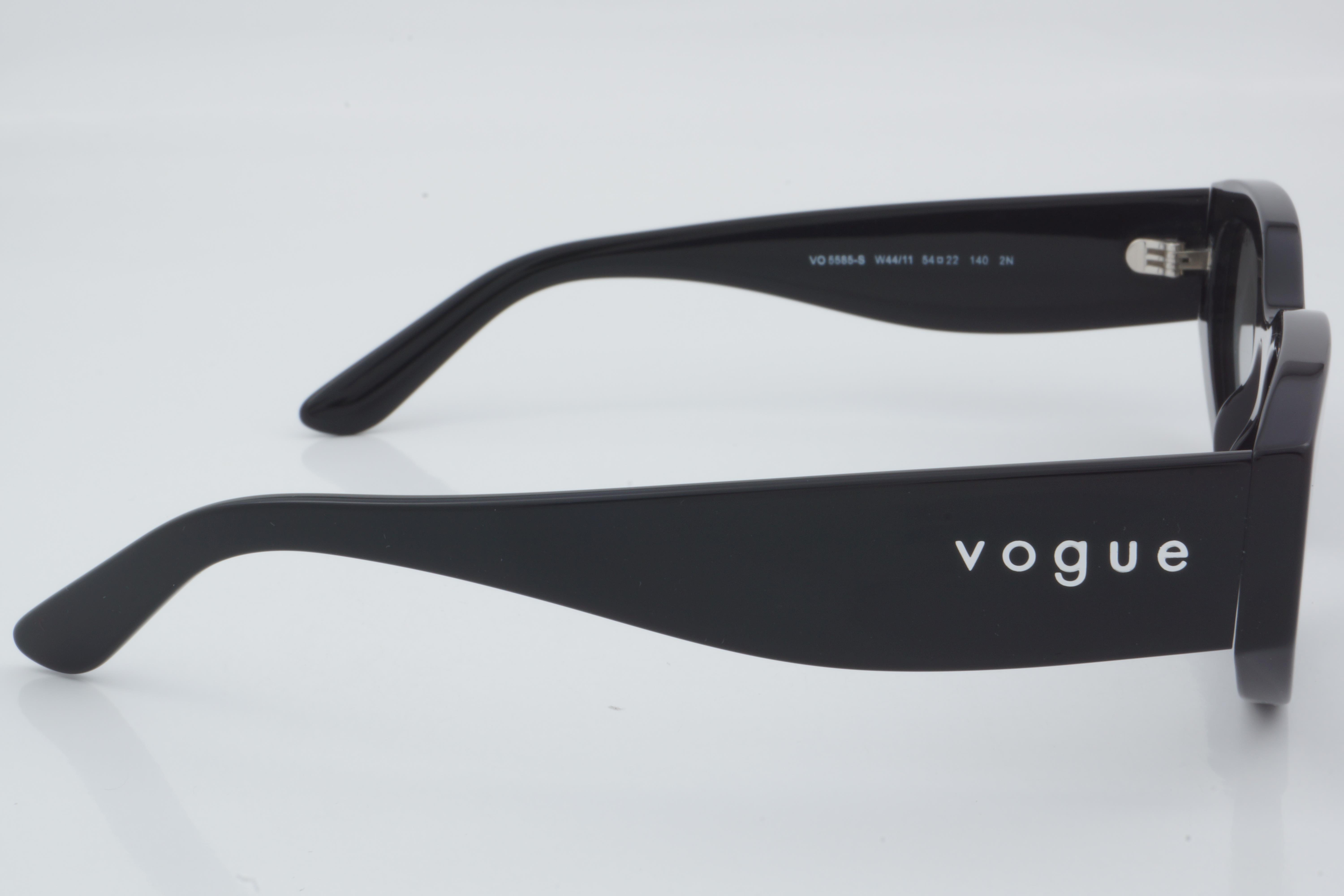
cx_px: 672
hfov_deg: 27.0
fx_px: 2800
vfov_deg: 18.2
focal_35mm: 75
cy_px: 448
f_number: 32
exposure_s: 1/3
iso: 100
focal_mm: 50
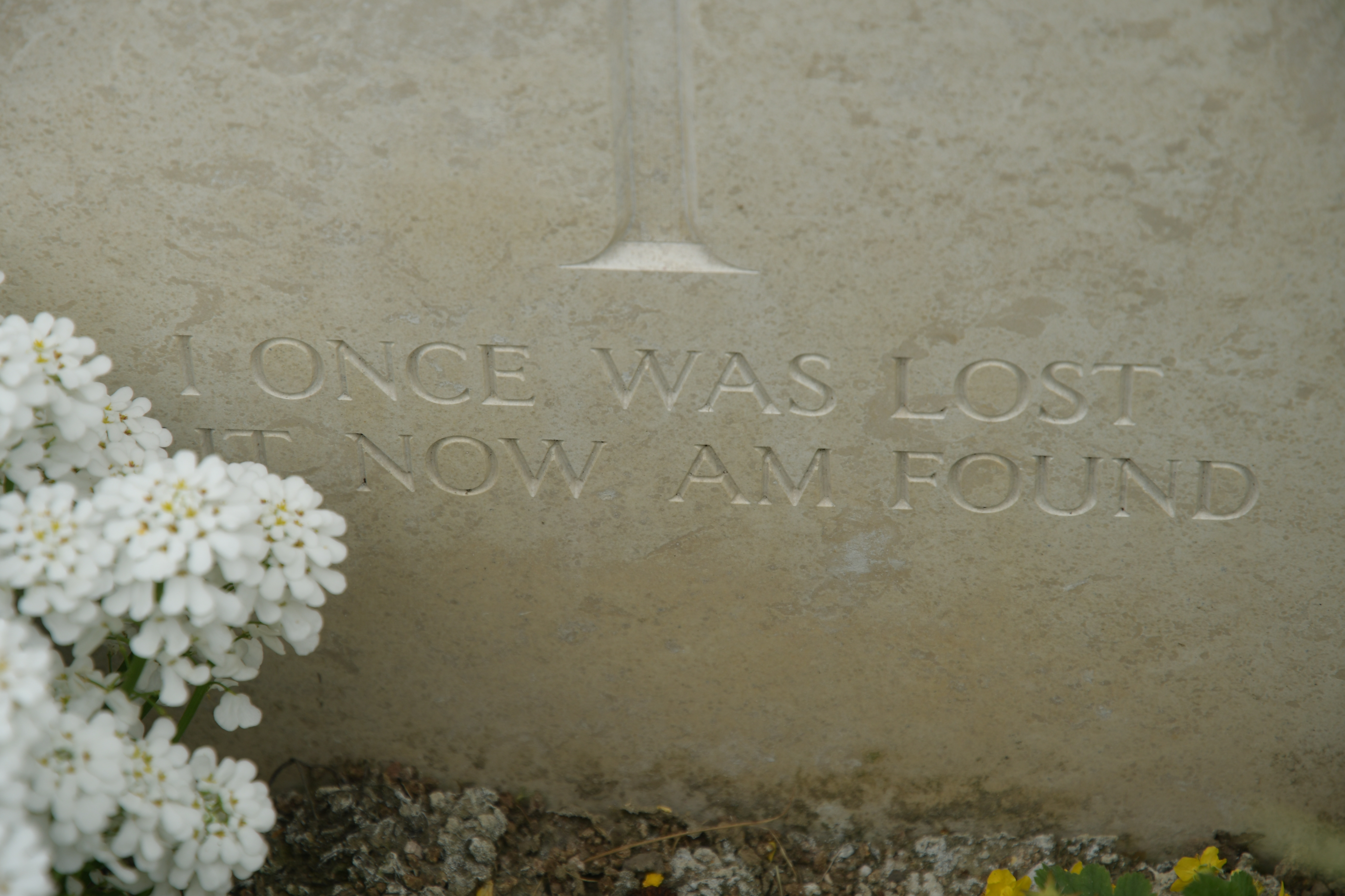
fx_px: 4483
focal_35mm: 120
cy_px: 448
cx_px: 672
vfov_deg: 11.4
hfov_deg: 17.1
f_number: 5
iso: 125
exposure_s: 1/400
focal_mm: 80
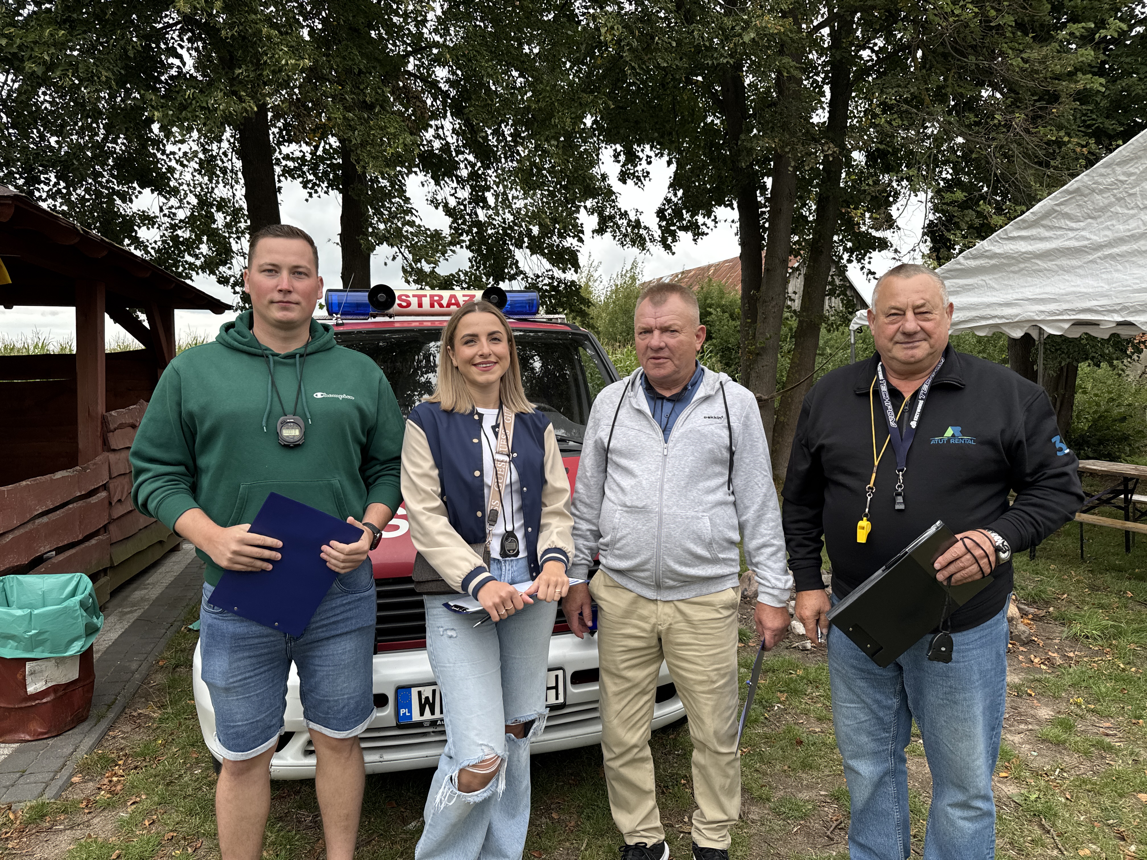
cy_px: 430
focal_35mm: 24
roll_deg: +0.4
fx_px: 795
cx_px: 574
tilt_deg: -3.3
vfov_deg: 56.8
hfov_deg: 71.6
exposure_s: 1/1076
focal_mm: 6.76
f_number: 1.78
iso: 80
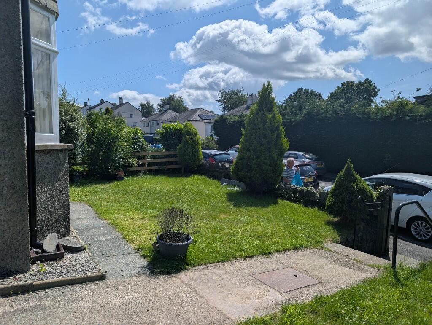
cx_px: 216
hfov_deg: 71.5
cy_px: 162
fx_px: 300
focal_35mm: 24
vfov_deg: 56.9
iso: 20
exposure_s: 1/2336
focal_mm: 6.9
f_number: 1.68
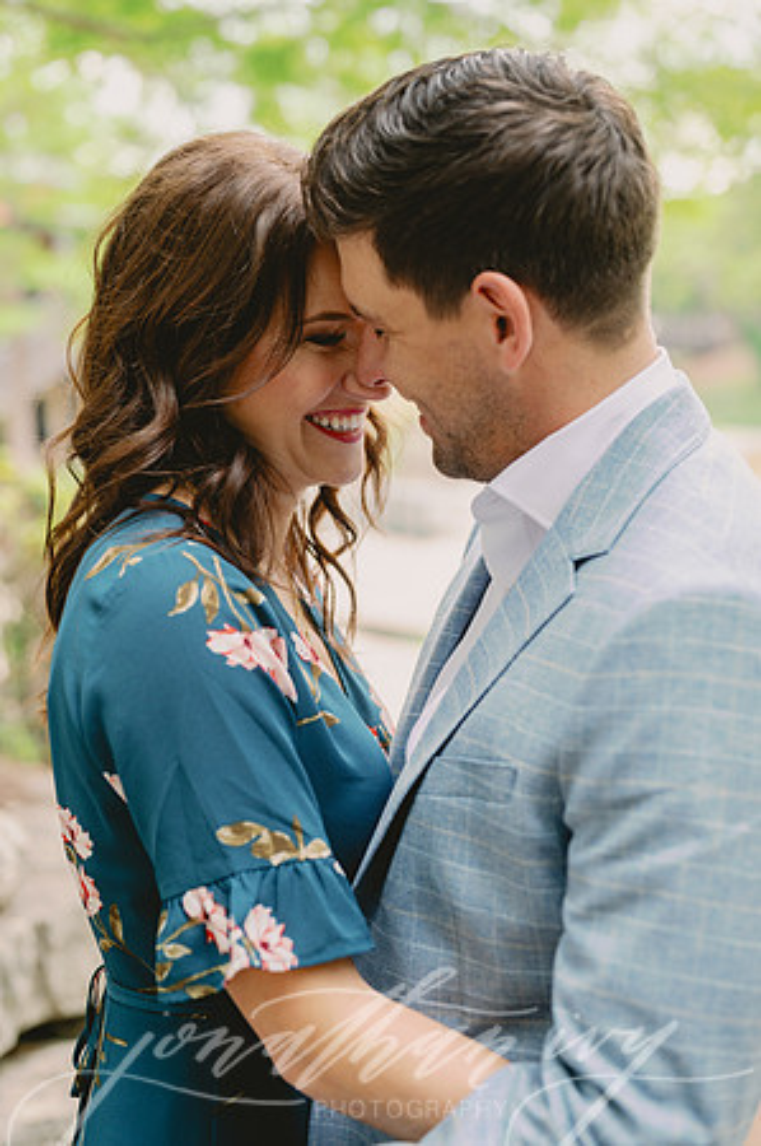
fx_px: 1589
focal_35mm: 50
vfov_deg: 39.6
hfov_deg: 26.9
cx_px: 380
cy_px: 573
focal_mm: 50
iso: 200
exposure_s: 1/250
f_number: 2.8
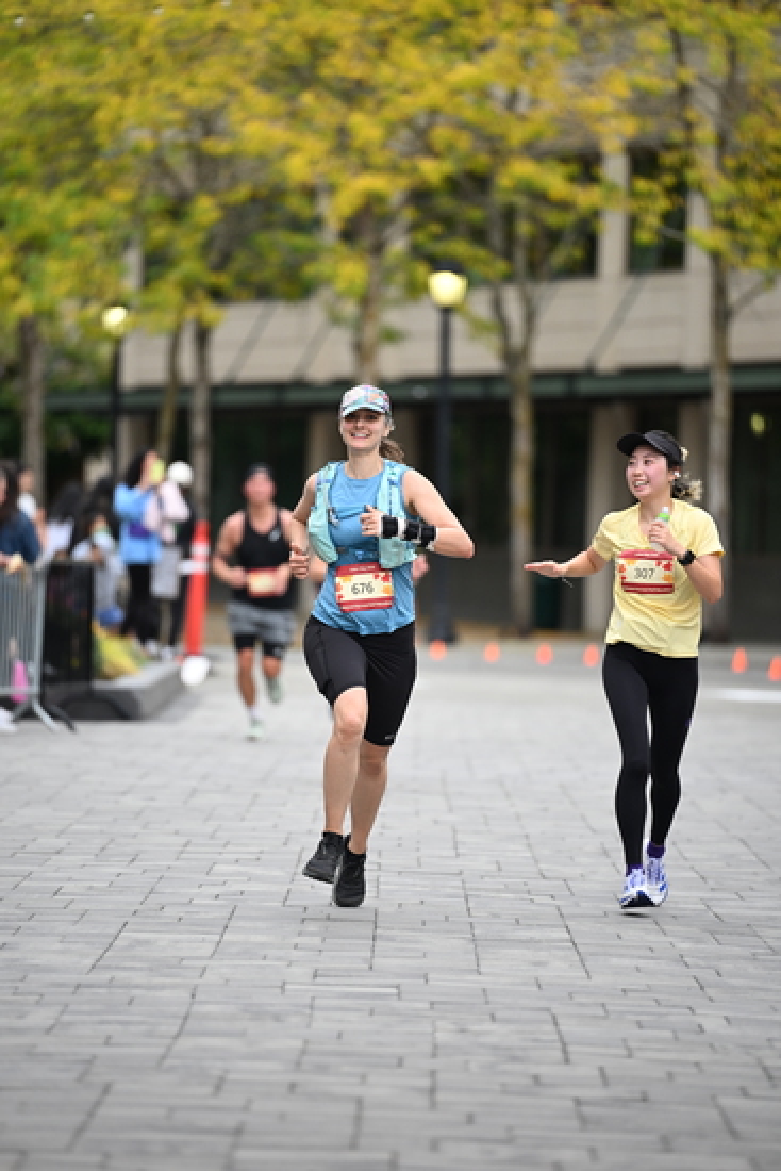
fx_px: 6504
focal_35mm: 200
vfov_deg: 10.3
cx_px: 390
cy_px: 586
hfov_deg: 6.9
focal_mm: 200
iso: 640
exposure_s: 1/2000
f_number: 2.8
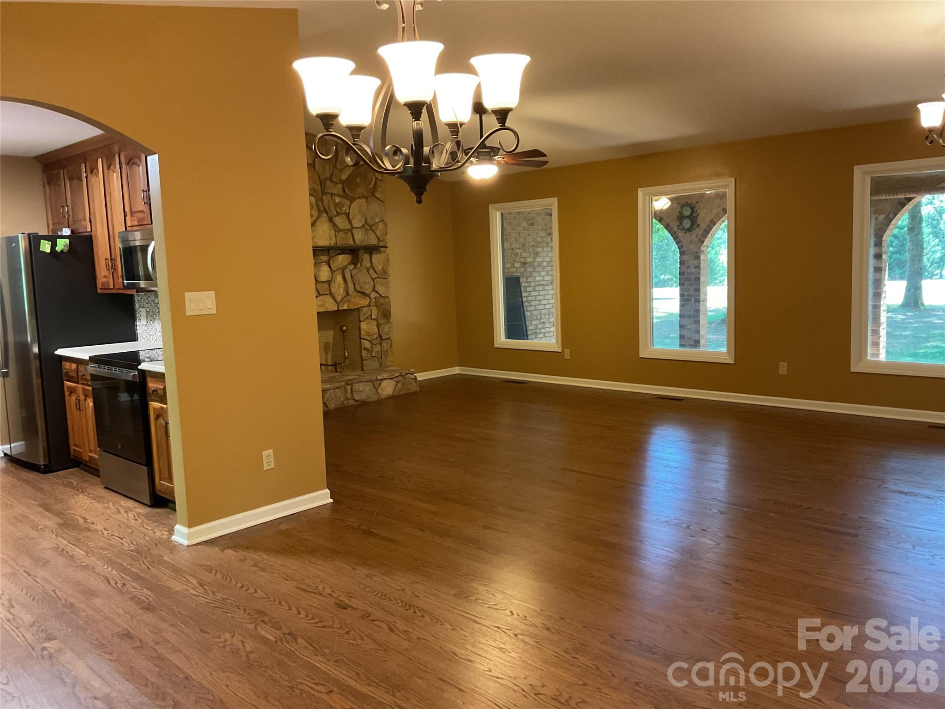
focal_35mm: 29
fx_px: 792
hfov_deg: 61.7
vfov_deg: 48.2
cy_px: 354
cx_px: 472
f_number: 1.8
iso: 250
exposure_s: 1/40
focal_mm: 3
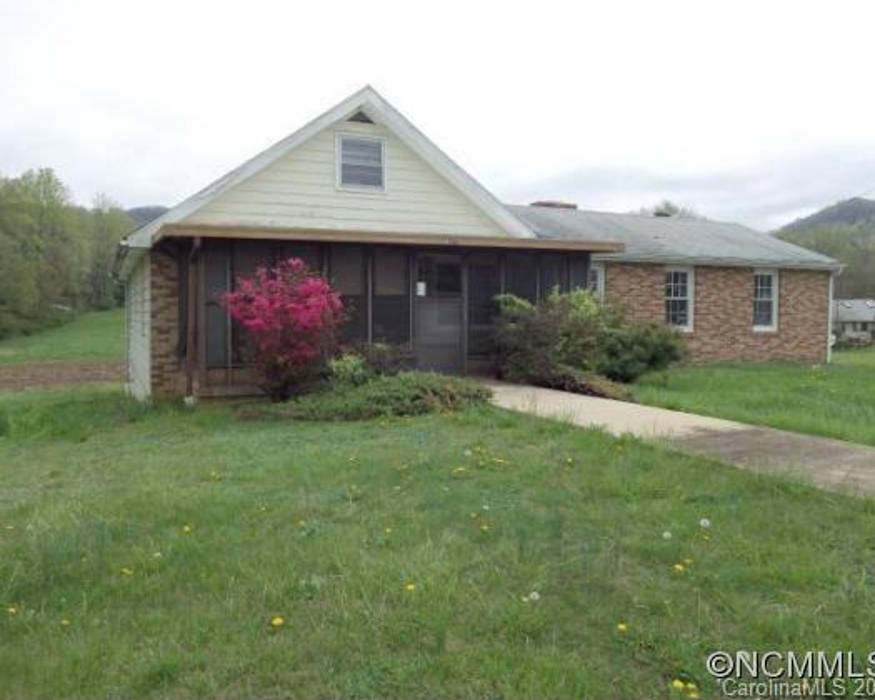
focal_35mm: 27
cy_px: 340
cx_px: 430
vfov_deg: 53.2
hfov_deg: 64.1
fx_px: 699
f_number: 3.1
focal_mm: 4.4
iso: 100
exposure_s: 1/1250
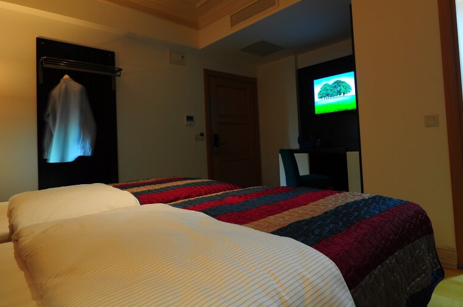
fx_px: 257
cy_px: 134
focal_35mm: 20
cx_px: 292
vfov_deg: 61.6
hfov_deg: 82.3
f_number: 10
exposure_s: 1.6
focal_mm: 10
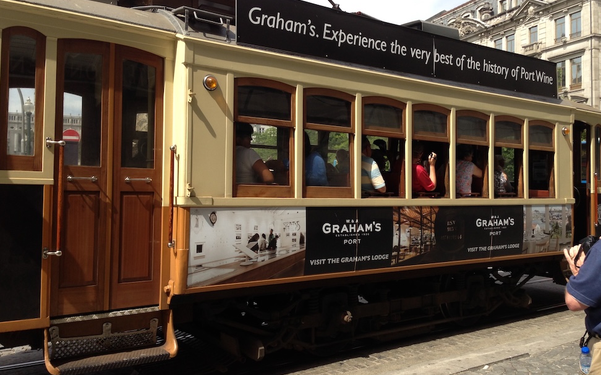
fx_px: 590
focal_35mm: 36
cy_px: 166
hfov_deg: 54.0
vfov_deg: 35.3
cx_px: 304
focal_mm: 4.13
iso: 50
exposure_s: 1/1085
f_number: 2.4
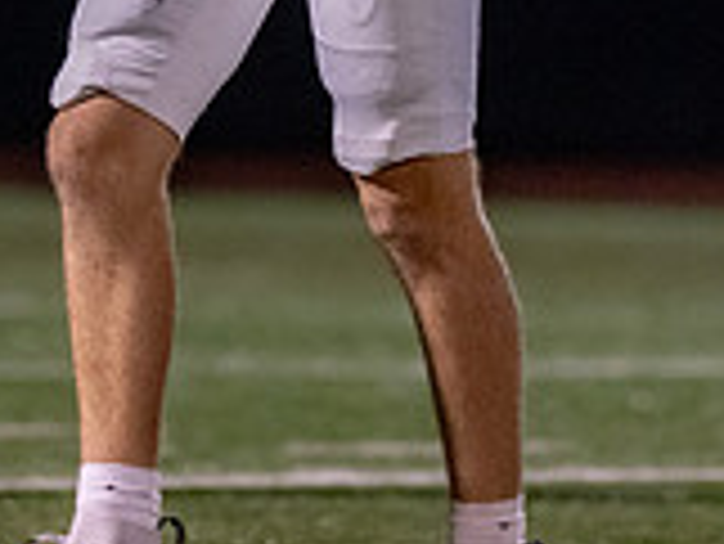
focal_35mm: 854
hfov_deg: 2.3
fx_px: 17875
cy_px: -256
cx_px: 380
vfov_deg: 1.7
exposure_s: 1/1000
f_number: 2.8
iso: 6400
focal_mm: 200
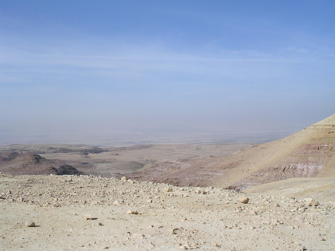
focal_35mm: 38
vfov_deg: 37.7
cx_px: 168
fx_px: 368
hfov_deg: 49.0
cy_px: 126
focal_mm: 5.8
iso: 100
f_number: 5.6
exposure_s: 1/438
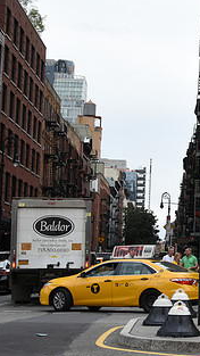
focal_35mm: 102
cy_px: 161
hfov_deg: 11.3
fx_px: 962
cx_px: 325
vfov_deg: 20.9
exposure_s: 1/125
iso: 320
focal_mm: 35
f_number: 13
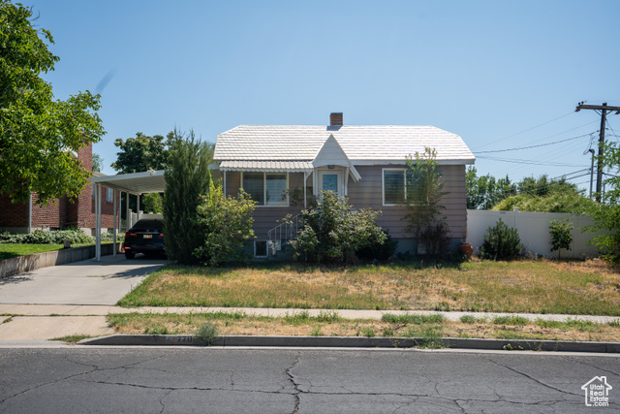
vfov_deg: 40.0
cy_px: 207
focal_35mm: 33
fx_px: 568
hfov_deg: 57.2
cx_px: 310
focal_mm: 33
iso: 100
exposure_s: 1/640
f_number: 5.6
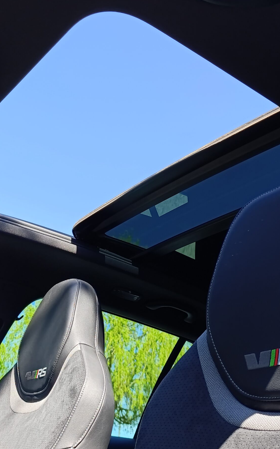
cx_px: 128
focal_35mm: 42
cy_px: 217
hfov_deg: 30.5
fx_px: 513
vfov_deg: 47.2
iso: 50
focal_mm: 6.14
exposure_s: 1/255
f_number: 1.6
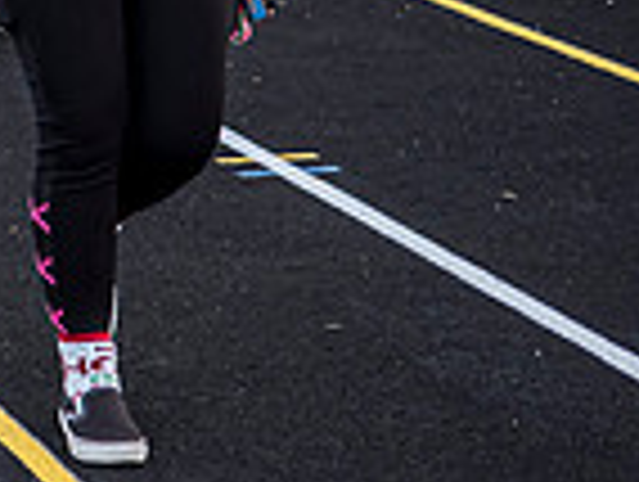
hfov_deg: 9.3
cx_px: -486
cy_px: -264
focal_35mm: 204
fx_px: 3772
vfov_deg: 7.2
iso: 400
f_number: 1.7
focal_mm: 25
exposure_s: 1/640
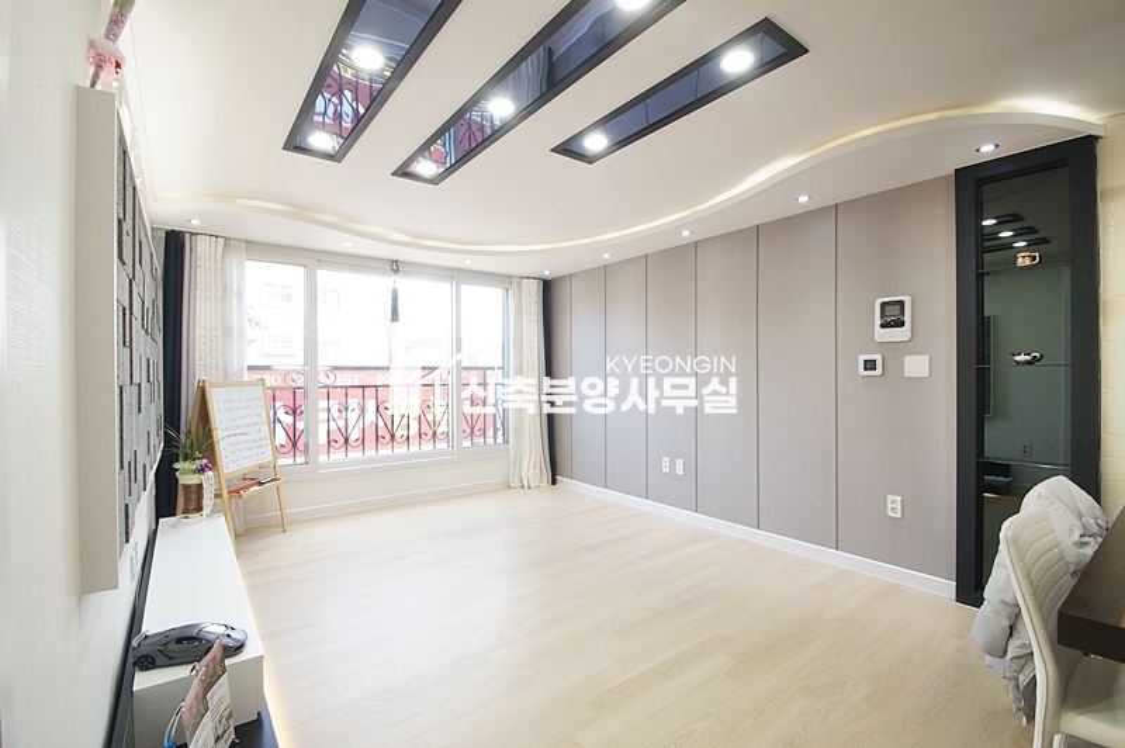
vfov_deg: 77.2
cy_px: 374
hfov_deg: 100.4
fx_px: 468
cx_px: 562
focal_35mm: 15
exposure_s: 1/20
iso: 800
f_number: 9
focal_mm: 10
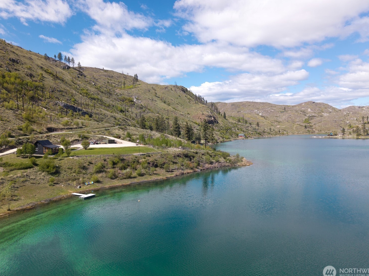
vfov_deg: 53.0
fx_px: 277
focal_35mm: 26
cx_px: 187
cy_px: 133
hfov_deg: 67.3
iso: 110
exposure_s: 1/90
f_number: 1.8
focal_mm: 8.67
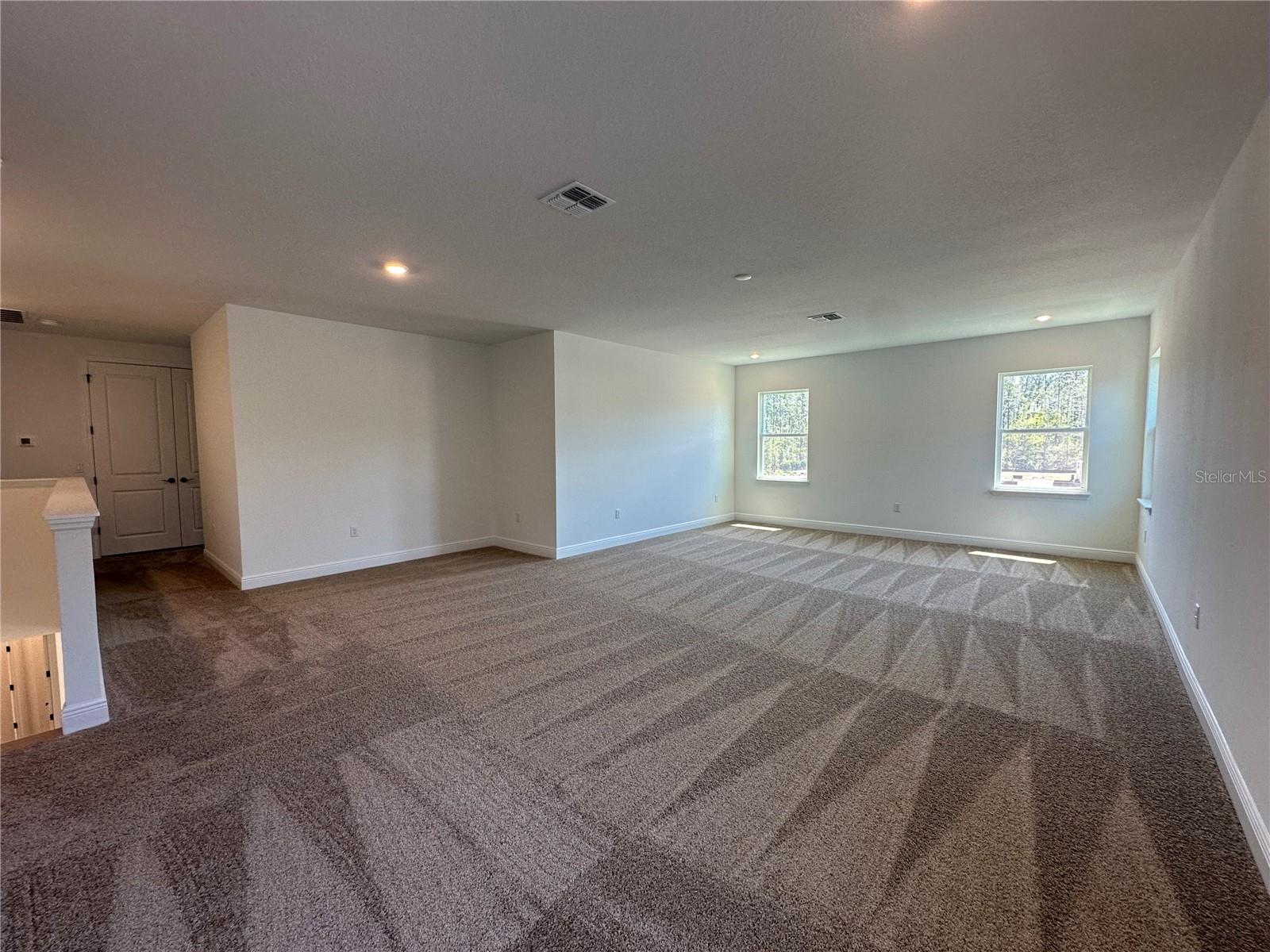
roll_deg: +0.0
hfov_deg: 102.1
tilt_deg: -3.5
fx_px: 514
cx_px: 635
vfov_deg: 85.7
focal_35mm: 14
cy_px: 476
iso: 100
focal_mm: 2.22
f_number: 2.2
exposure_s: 1/120
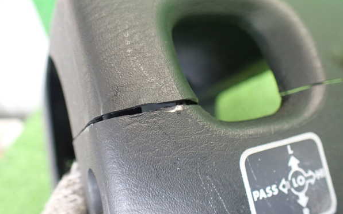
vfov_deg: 39.5
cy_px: 106
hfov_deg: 59.6
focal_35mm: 32
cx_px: 172
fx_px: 299
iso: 800
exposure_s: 1/40
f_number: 2.3
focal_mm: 5.4
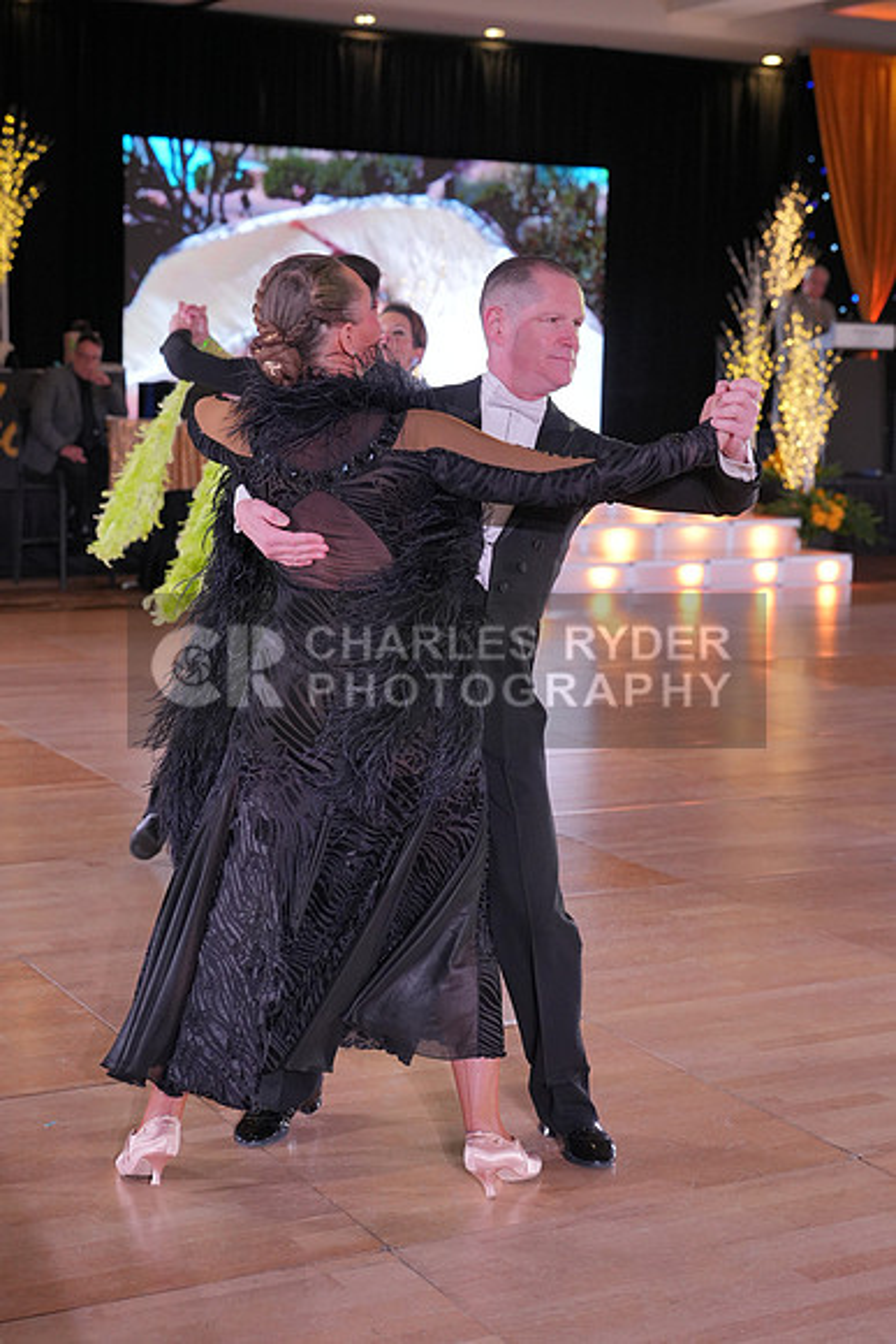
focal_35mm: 59
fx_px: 2201
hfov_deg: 23.0
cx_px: 448
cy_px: 672
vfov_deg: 33.9
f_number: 4
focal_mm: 59
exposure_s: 1/400
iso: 1600
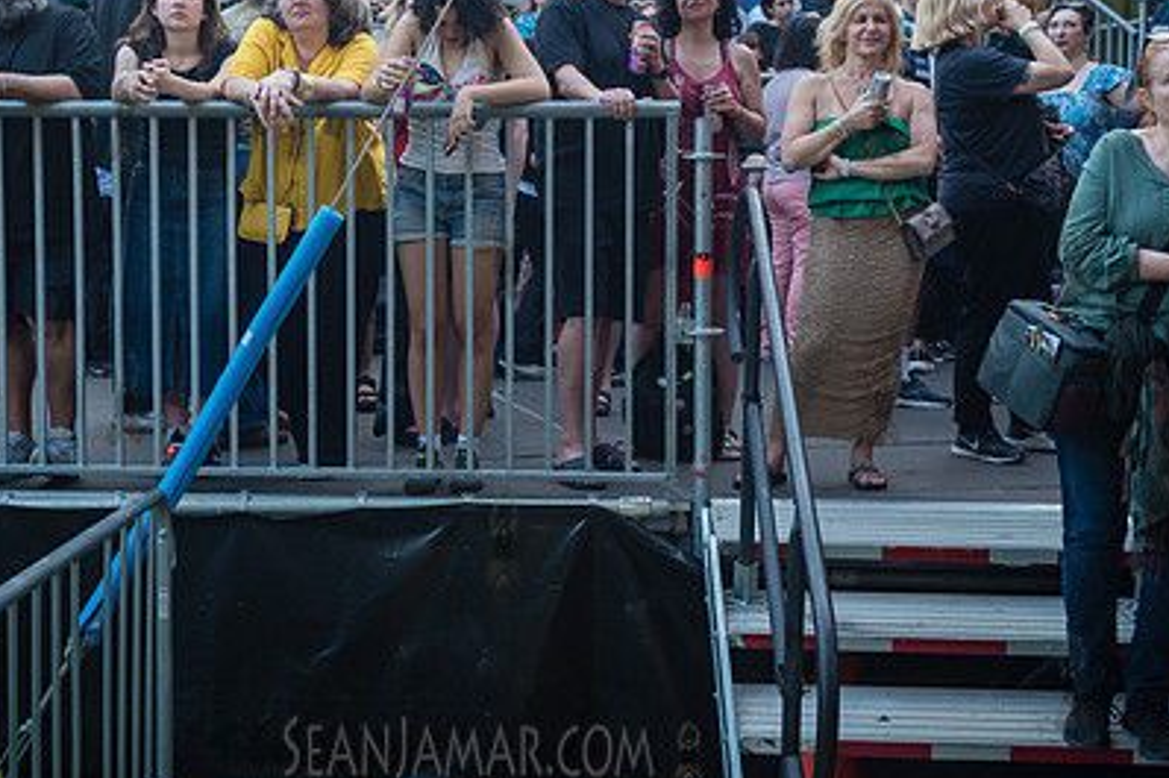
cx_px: 502
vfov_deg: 26.3
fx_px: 1655
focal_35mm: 51
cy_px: 251
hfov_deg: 38.8
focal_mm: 35
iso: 1000
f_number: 3.5
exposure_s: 1/400
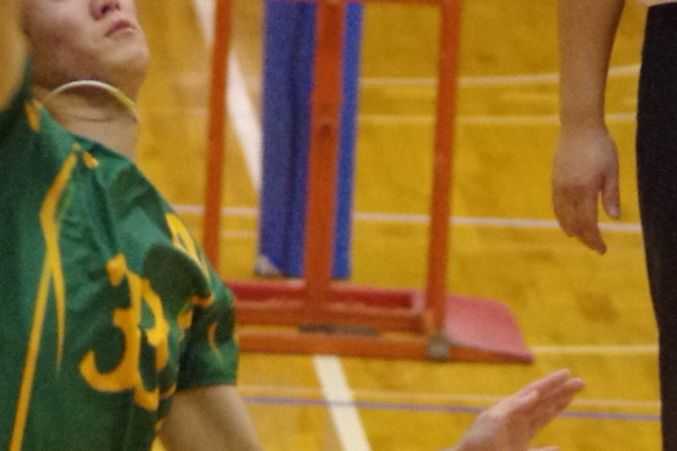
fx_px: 14719
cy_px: 180
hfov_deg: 2.6
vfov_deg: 1.8
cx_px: 256
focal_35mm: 783
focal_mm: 150
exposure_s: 1/400
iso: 6400
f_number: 4.5
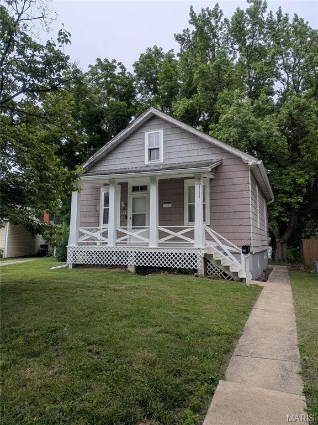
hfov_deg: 56.8
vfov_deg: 71.6
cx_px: 159
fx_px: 294
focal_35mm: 24
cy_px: 212
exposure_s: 1/767
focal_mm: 4.53
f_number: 1.7
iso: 28
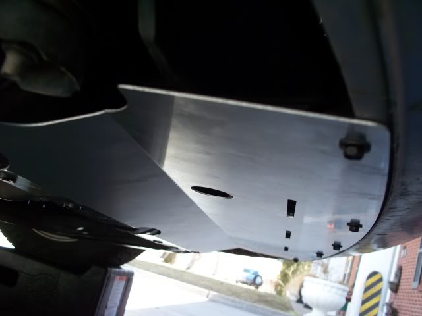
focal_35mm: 36
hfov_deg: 51.4
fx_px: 439
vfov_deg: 39.7
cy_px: 158
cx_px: 211
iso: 64
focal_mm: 7.5
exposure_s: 1/60
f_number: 2.8
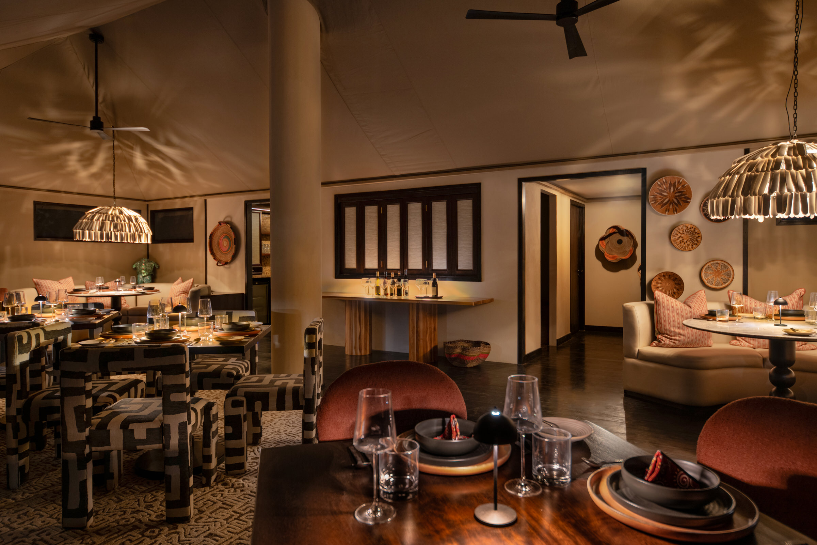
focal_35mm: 24
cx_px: 408
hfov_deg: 73.7
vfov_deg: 53.1
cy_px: 272
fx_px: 545
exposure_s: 1/30
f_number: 4
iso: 400
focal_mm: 24
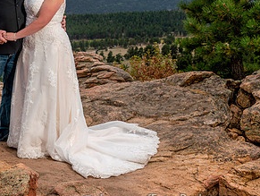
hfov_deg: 28.0
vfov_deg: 21.7
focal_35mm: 67
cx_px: 34
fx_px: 504
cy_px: 39
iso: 100
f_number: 6.3
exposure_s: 1/80
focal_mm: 35
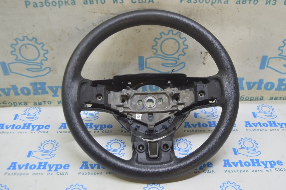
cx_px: 143
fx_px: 310
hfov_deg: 49.6
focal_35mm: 39
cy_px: 95
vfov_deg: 34.2
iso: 400
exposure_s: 1/20
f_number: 5.6
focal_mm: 26
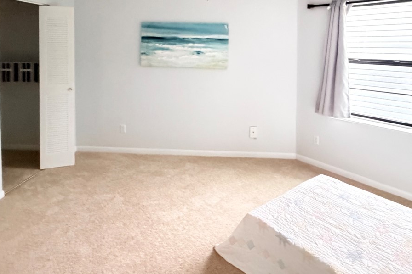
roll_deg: -0.5
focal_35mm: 26
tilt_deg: -1.3
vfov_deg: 46.9
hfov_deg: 69.3
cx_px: 222
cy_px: 55
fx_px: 297
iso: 1600
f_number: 2.2
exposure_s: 1/30
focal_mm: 2.22
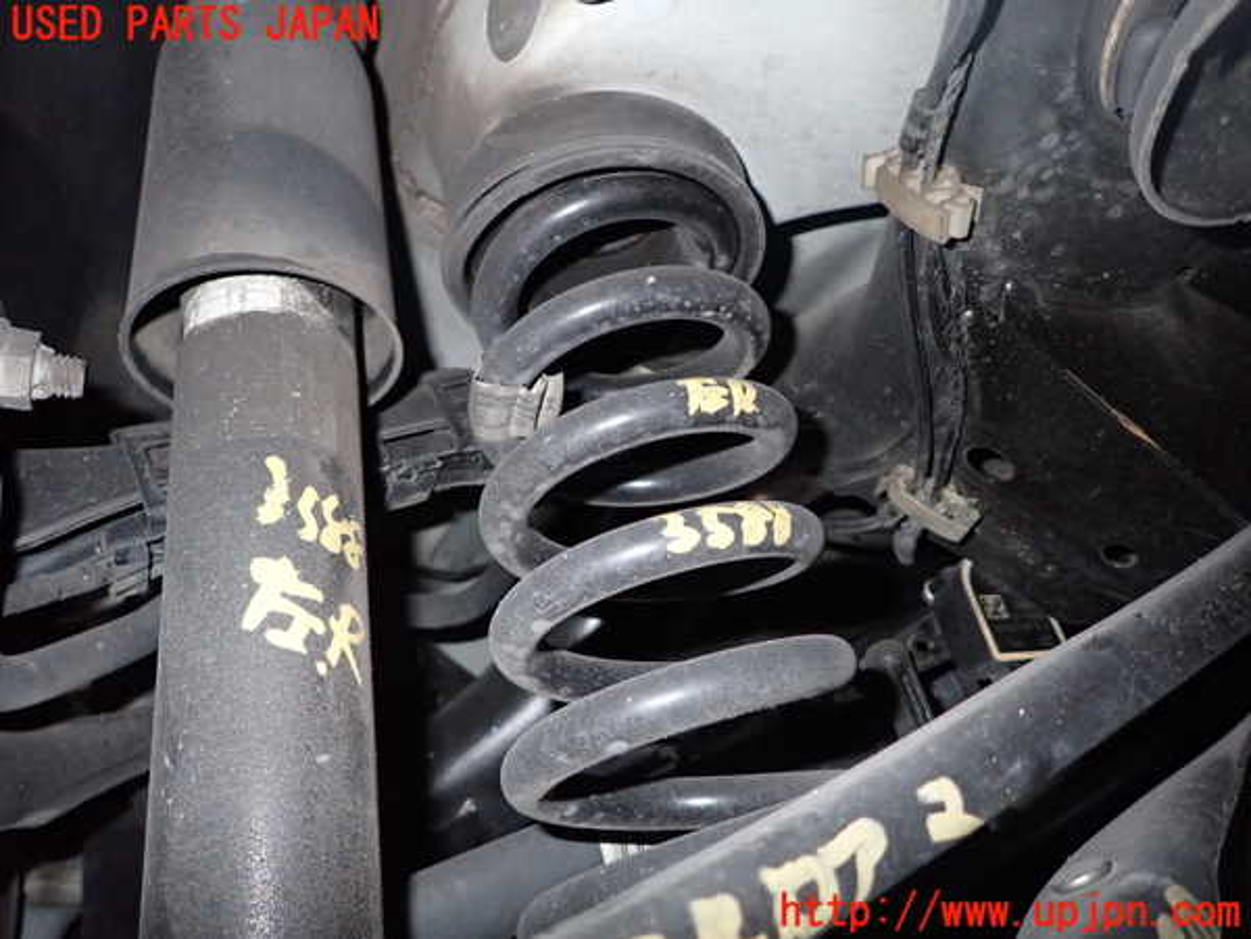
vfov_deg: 54.9
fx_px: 903
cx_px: 626
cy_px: 470
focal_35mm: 25
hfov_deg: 69.4
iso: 500
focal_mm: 4.5
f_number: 5.6
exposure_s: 1/30
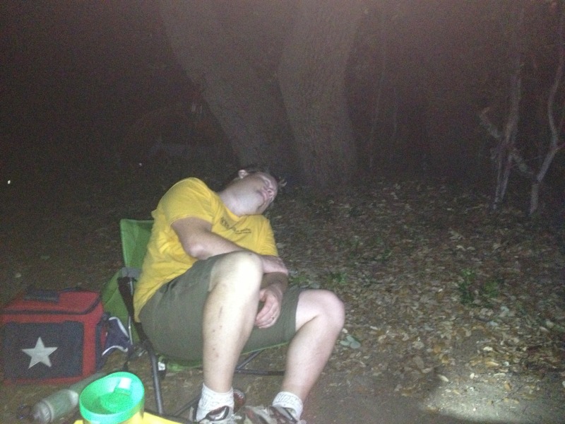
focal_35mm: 35
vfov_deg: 40.7
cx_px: 282
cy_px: 212
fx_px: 571
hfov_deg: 52.6
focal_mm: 4.28
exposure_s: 1/16
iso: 800
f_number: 2.4
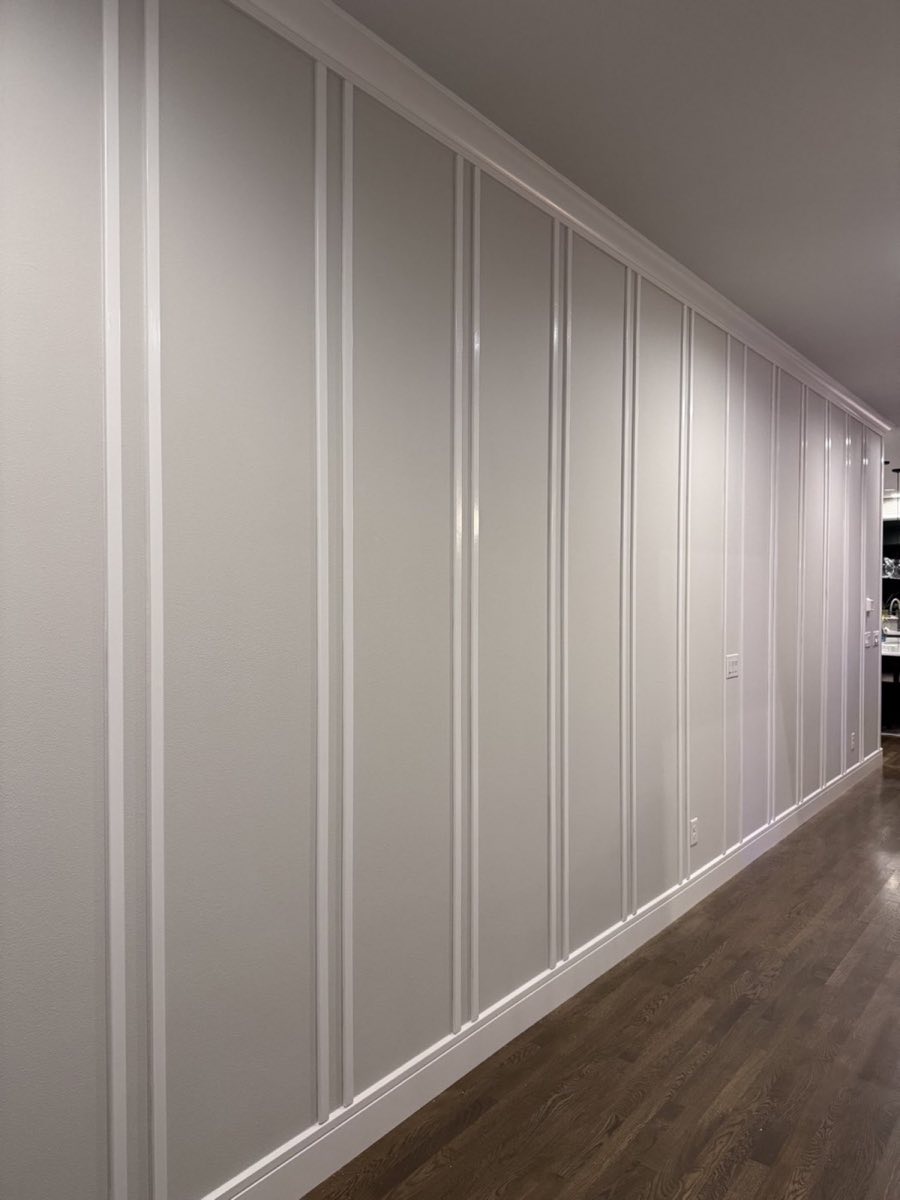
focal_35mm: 24
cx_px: 450
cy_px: 600
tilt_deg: -2.4
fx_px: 832
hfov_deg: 56.8
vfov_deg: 71.6
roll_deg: +0.6
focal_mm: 6.76
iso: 320
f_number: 1.78
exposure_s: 1/60
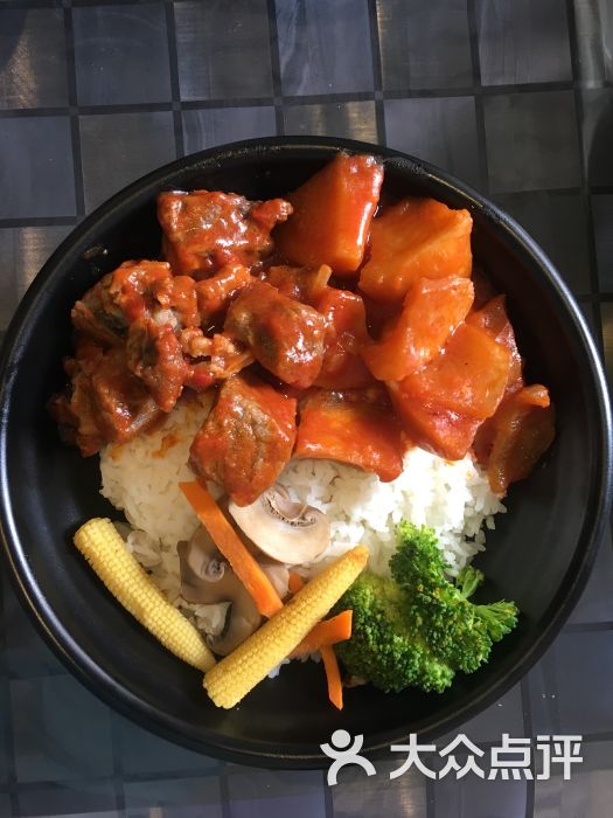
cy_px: 409
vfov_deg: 61.7
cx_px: 306
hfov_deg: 48.2
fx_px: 685
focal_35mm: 29
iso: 100
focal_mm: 4.15
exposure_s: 1/33
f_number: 2.2
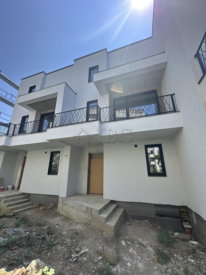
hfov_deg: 85.7
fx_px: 111
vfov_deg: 102.1
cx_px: 103
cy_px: 138
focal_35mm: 14
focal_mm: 2.22
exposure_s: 1/818
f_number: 2.2
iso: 40
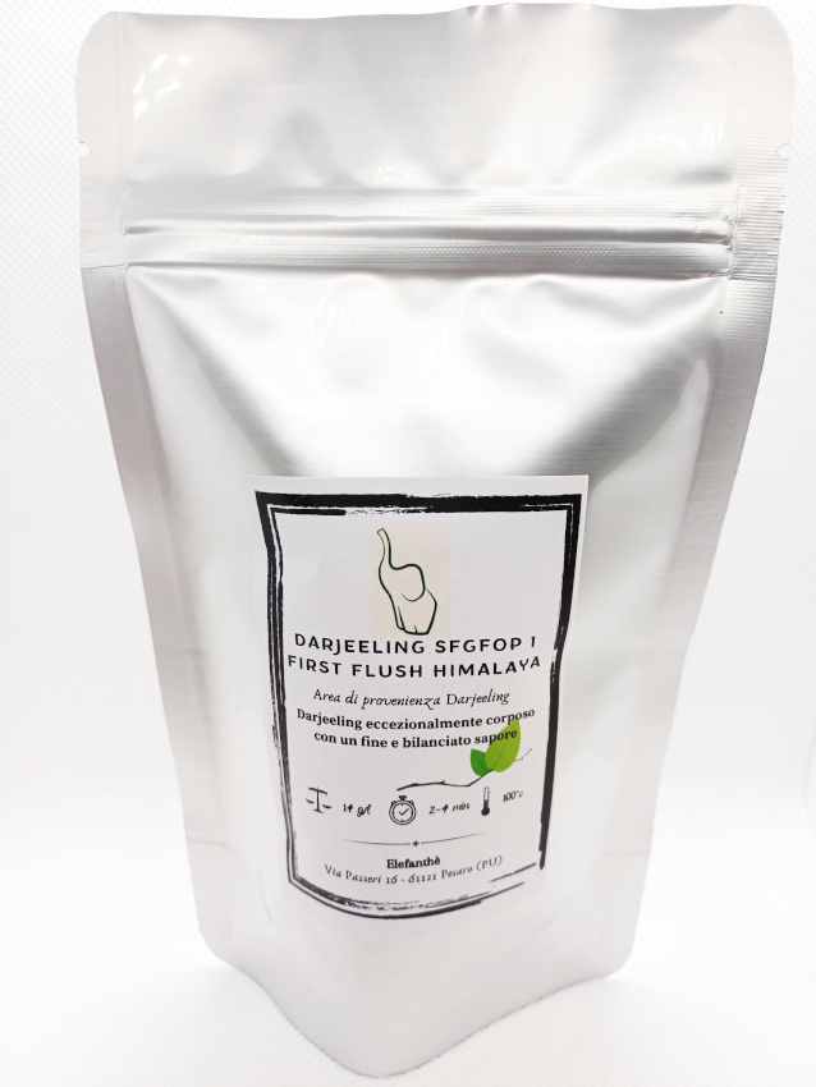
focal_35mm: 25
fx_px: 785
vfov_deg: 69.4
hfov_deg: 54.9
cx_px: 408
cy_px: 544
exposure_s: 1/159
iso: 50
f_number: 1.8
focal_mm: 4.65
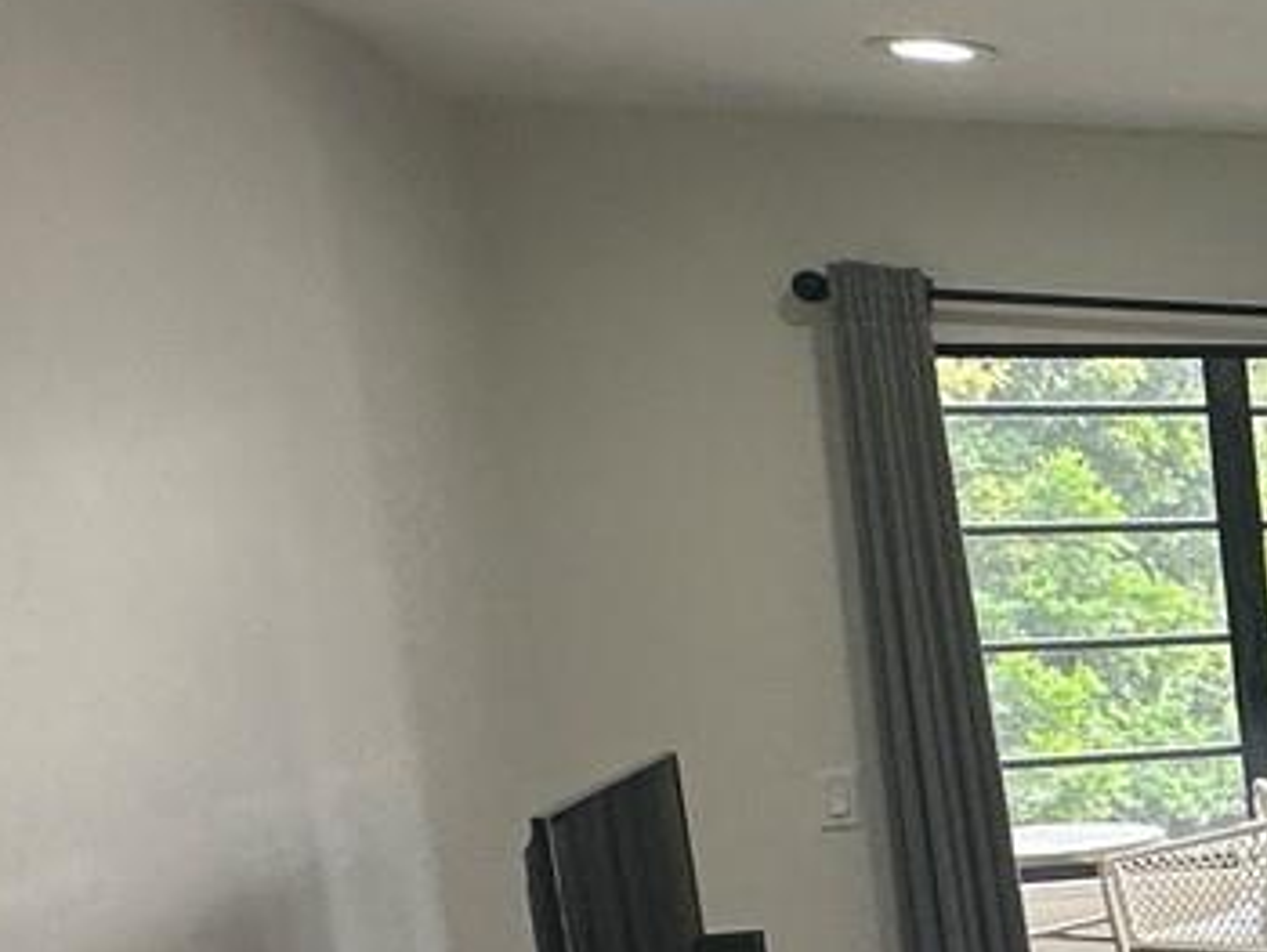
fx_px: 2344
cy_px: 905
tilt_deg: -9.5
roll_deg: +0.8
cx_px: 2328
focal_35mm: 64
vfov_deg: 22.3
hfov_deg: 20.5
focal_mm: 2.22
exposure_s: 1/120
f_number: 2.2
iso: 125
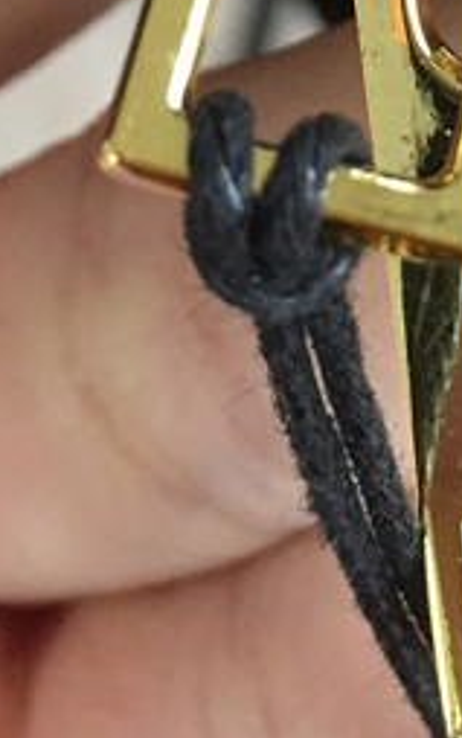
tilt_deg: -68.5
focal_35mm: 129
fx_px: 2596
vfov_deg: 15.0
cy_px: -357
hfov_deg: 10.1
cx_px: 500
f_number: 2.2
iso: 250
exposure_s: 1/25
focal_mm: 4.15
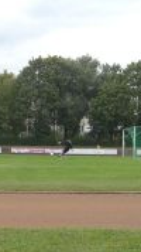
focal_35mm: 93
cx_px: 49
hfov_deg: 13.0
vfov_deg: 22.9
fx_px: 619
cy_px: 150
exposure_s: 1/640
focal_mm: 7.9
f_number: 2.8
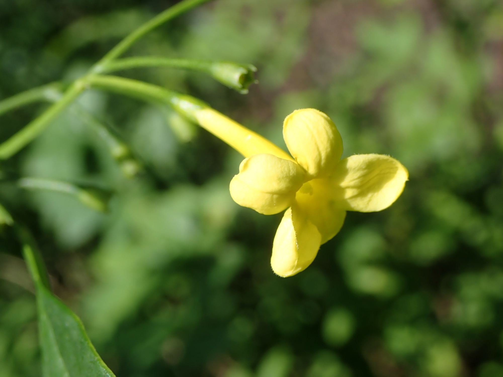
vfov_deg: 19.9
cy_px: 188
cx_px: 252
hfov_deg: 26.3
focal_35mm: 74
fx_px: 1075
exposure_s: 1/320
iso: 100
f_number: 5.6
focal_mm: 13.47
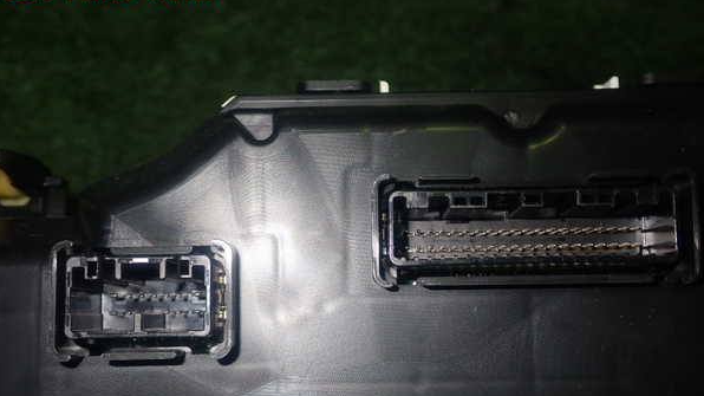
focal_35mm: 45
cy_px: 241
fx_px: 840
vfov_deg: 26.4
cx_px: 351
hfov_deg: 45.5
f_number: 8
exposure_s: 1/40
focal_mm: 7.31
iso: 200
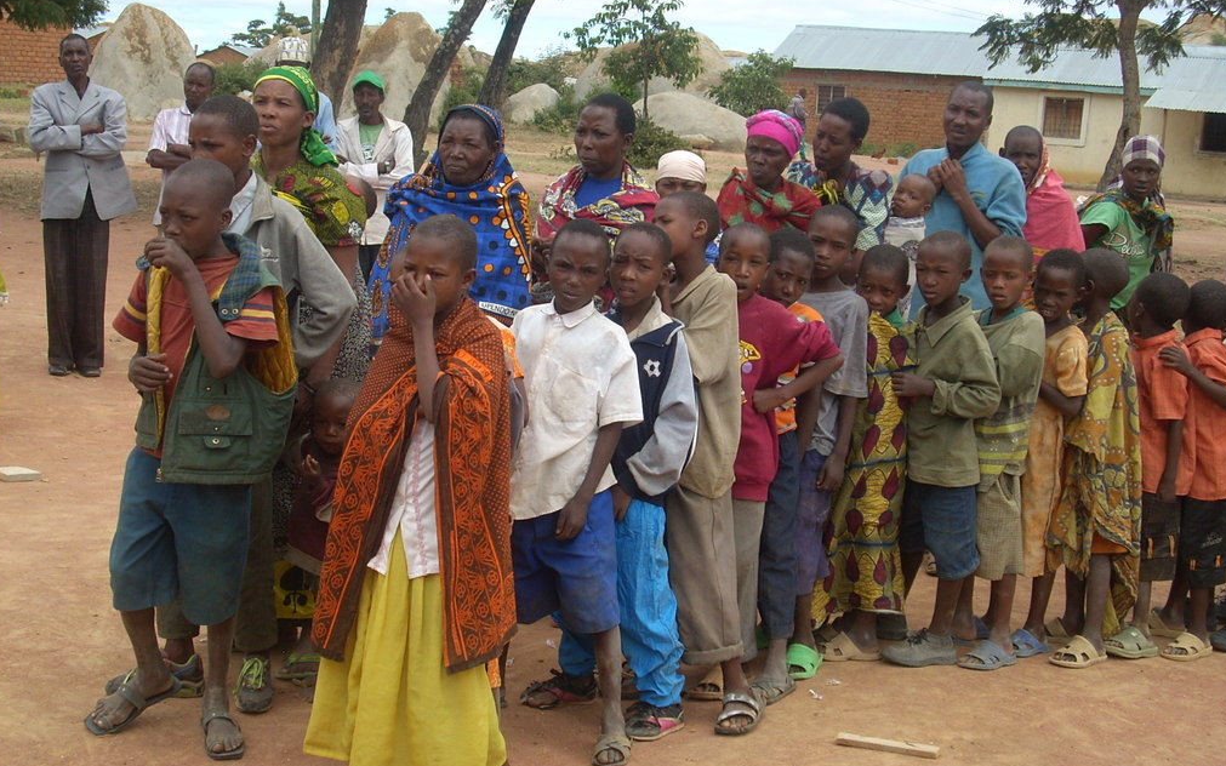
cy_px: 396
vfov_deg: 22.4
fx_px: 1938
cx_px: 611
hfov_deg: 35.1
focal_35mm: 58
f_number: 3.4
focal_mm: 9
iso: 64
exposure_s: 1/439
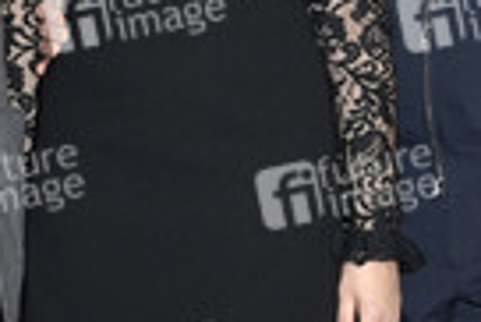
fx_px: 2127
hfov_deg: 12.8
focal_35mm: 159
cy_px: -78
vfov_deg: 8.5
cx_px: 41
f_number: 5.6
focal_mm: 48
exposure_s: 1/250
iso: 400
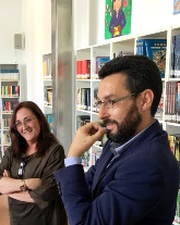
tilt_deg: -11.6
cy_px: 154
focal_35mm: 52
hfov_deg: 28.7
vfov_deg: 35.6
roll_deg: +1.1
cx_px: 46
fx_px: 347
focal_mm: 4.15
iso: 32
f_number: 2.2
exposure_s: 1/17
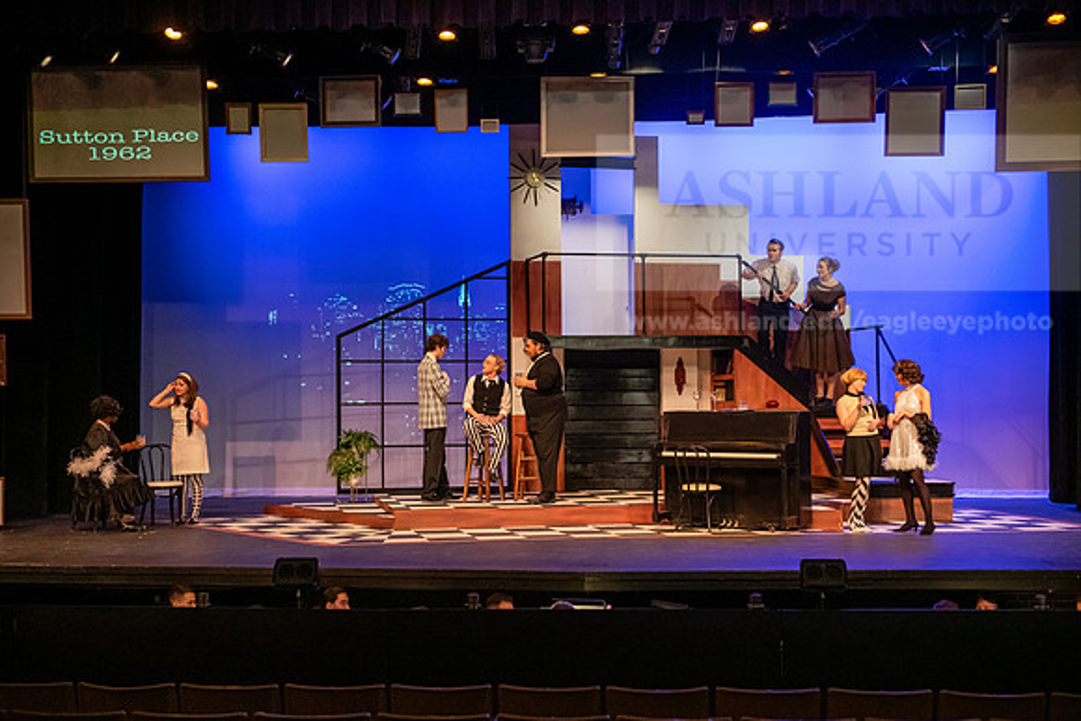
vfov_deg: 24.6
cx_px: 540
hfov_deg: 36.2
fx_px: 1652
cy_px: 360
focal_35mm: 55
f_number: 3.2
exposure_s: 1/200
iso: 3200
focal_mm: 55
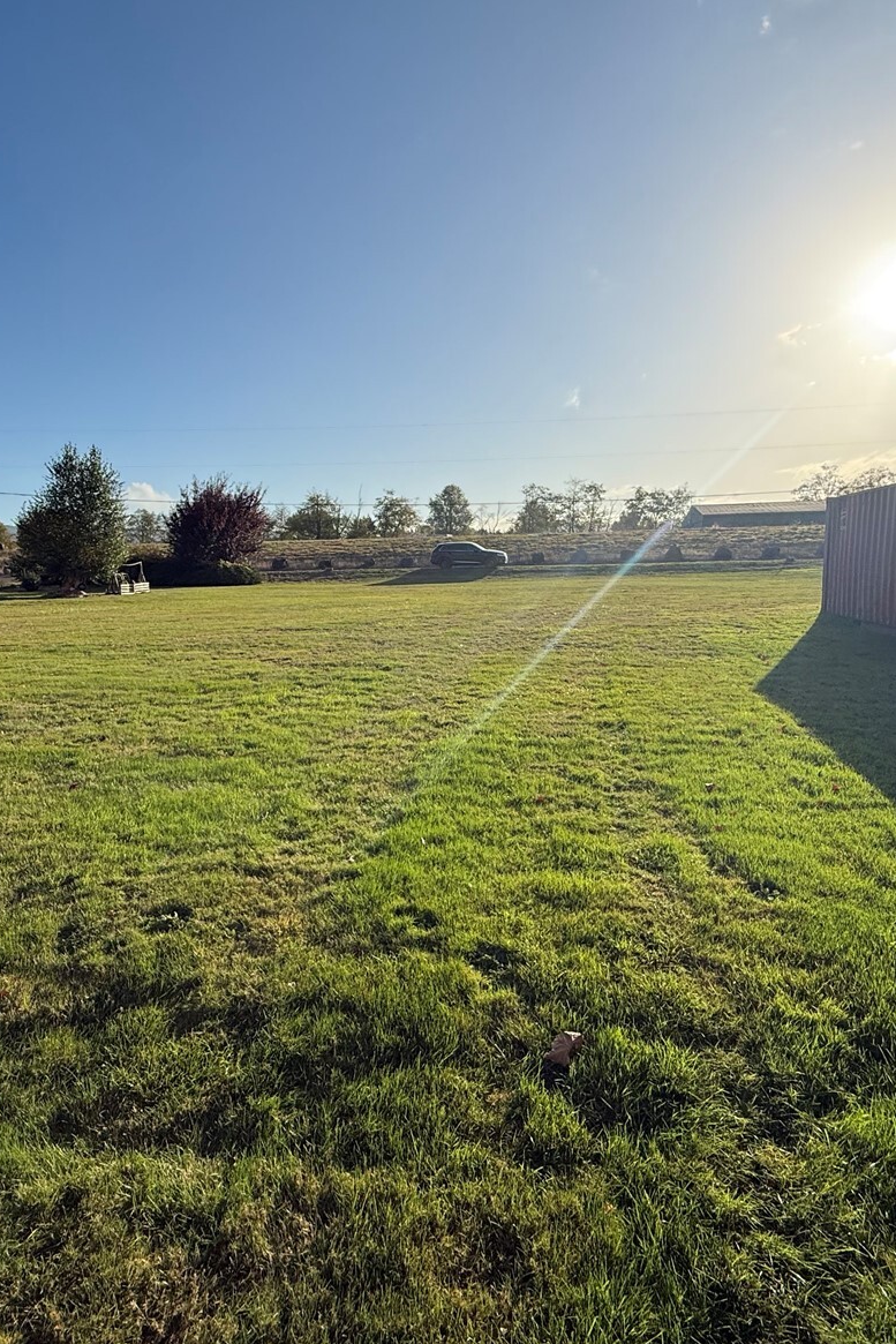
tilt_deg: -7.1
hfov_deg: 61.9
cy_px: 654
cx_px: 428
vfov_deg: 84.0
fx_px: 746
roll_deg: +2.2
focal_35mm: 20
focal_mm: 2.22
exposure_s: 1/2320
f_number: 2.2
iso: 50
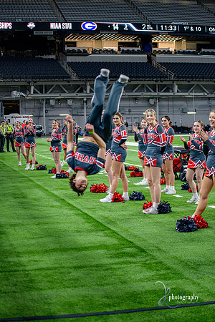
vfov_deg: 28.8
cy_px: 161
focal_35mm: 70
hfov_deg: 19.5
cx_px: 108
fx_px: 627
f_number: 2.8
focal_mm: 70
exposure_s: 1/400
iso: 1000
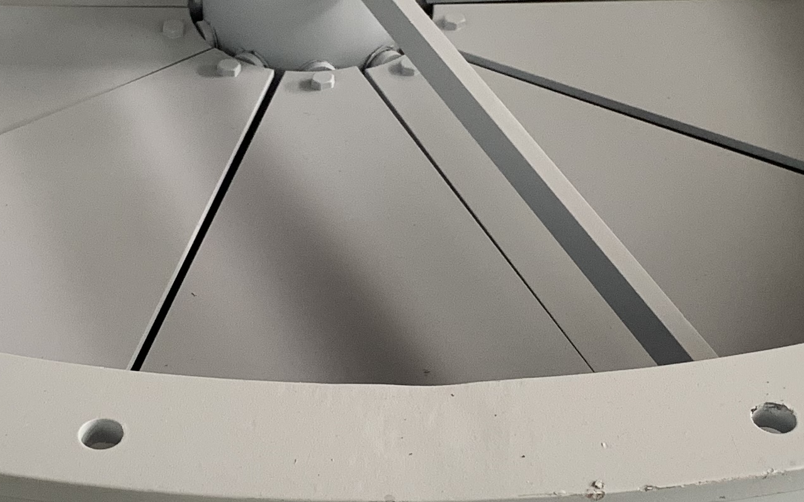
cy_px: 306
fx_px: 1906
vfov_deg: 15.0
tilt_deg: -40.2
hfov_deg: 23.7
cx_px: 263
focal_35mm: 87
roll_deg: -1.7
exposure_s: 1/61
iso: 100
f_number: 1.8
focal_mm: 4.25
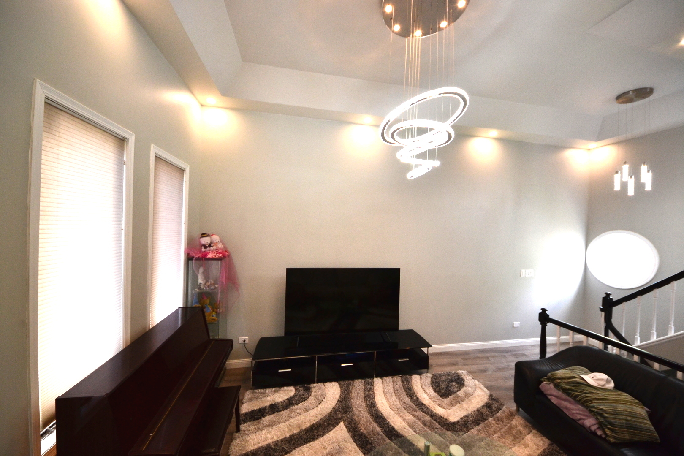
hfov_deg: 112.6
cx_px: 342
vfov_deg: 90.0
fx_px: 228
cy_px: 228
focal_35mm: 12
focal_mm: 8
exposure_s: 1/50
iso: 800
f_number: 9
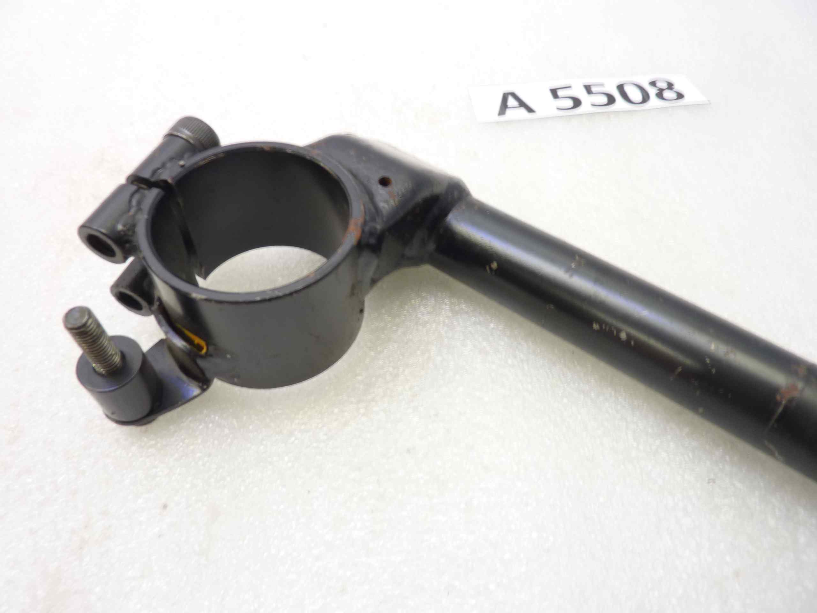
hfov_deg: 69.4
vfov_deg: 54.9
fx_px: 590
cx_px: 408
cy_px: 306
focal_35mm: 25
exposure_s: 1/10
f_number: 3.3
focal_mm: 4.1
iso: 80
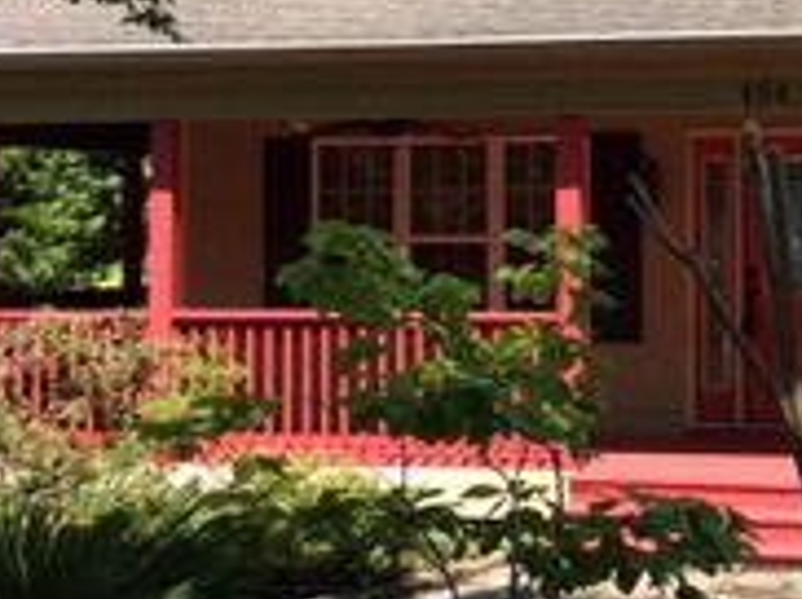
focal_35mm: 88
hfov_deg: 21.9
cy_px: 165
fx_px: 2036
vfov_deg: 16.7
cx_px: 679
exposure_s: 1/590
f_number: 2.4
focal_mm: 3.3
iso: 32
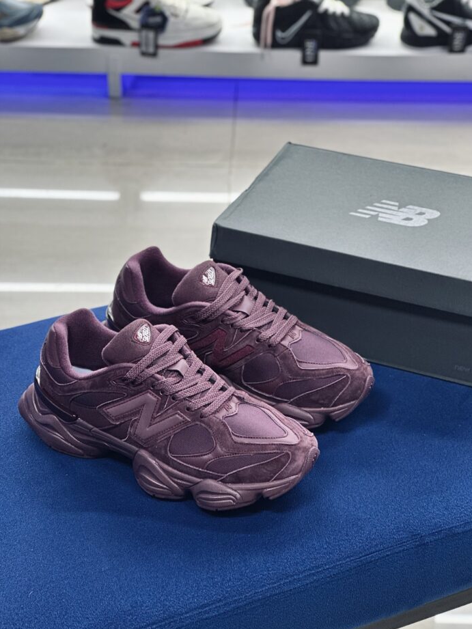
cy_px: 317
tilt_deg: -32.4
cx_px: 238
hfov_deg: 18.9
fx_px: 1418
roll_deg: +0.1
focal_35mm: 78
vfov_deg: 25.0
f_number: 2.8
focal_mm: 9
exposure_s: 1/50
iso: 125
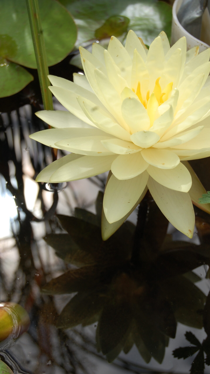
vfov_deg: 24.6
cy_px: 187
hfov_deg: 14.0
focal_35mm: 87
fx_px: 857
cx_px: 115
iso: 200
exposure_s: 1/250
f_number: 8
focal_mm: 55
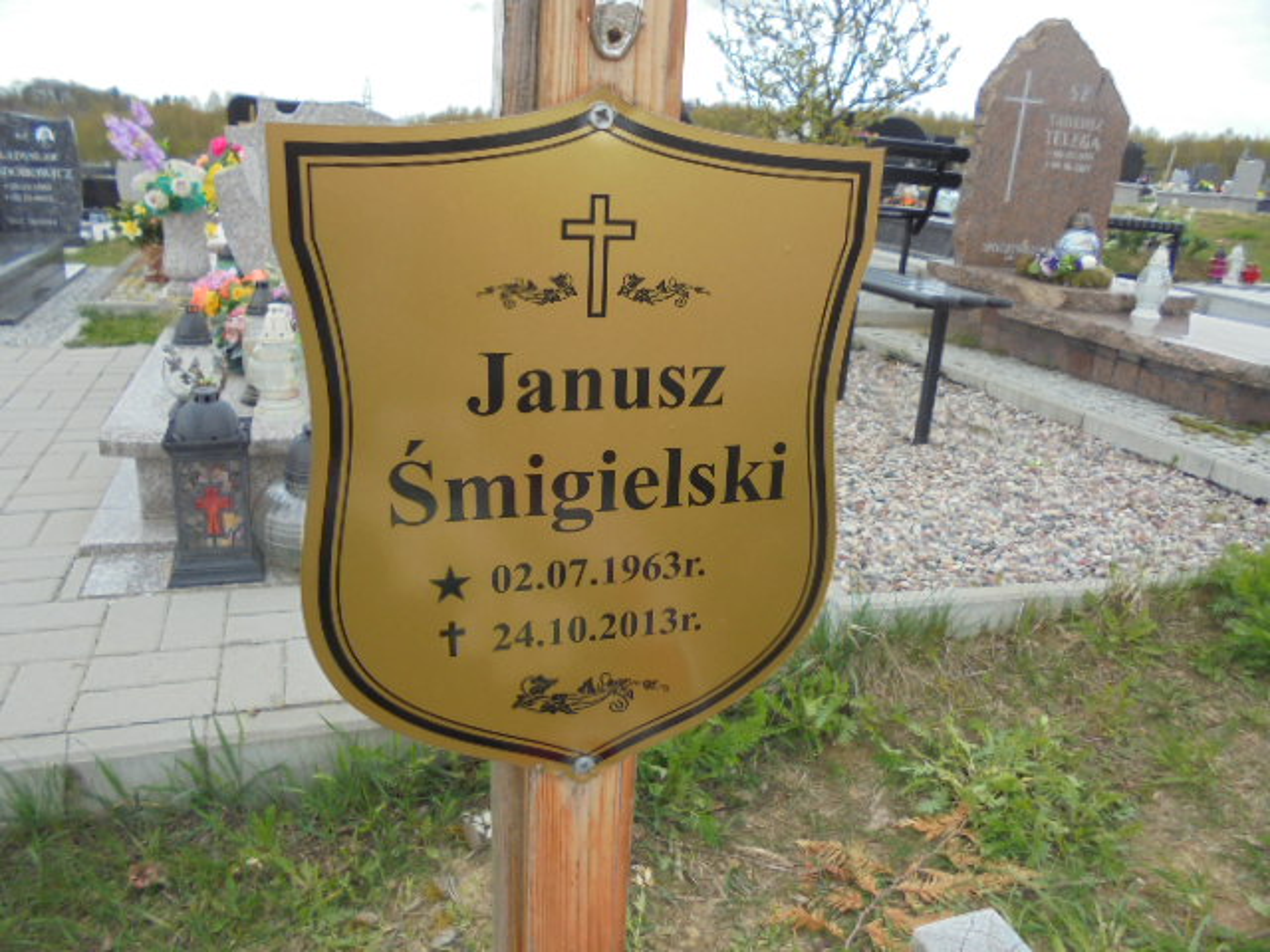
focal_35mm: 26
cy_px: 476
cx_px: 635
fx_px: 954
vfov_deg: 53.1
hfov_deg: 67.3
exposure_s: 1/320
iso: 100
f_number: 3.5
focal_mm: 4.6
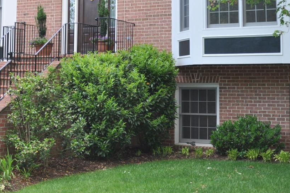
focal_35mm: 79
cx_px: 61
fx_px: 638
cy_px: 2
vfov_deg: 16.8
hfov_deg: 25.2
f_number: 5.6
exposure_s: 1/60
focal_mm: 21
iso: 200
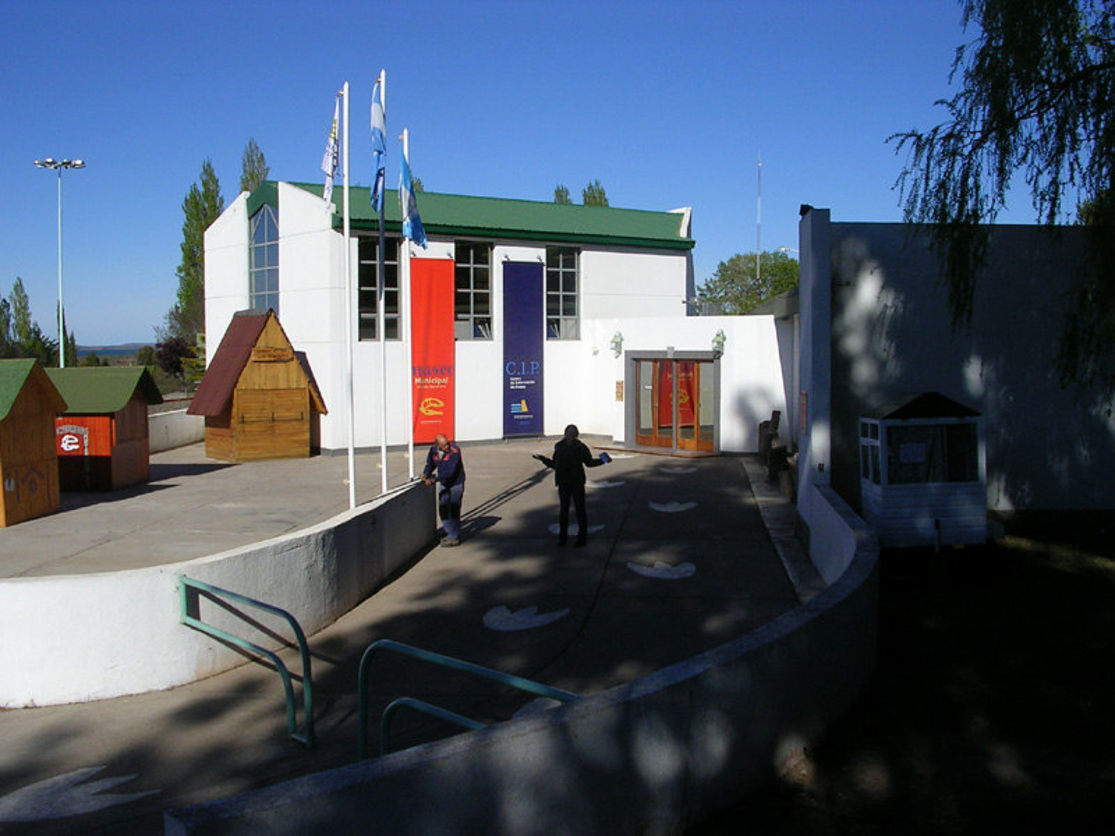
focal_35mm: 38
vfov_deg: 37.7
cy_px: 418
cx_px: 558
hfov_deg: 49.0
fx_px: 1224
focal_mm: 5.8
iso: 50
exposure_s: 1/692
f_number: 5.6
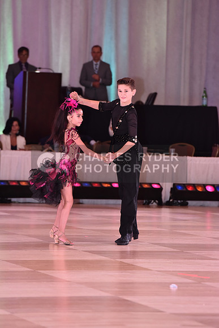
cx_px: 110
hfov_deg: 6.9
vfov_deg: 10.3
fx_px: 1824
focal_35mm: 200
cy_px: 164
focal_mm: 200
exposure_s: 1/250
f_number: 5
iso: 2000
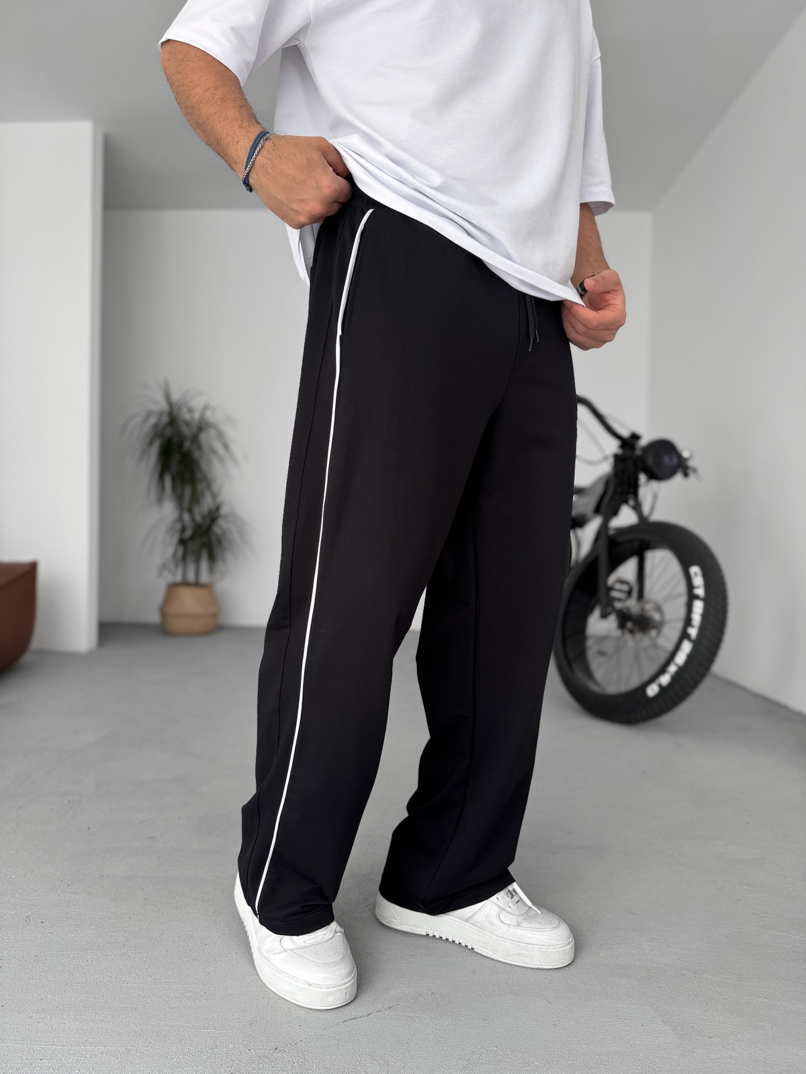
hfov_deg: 56.8
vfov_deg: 71.6
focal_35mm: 24
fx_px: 745
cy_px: 537
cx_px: 403
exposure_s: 1/120
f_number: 1.8
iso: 100
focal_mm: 6.76
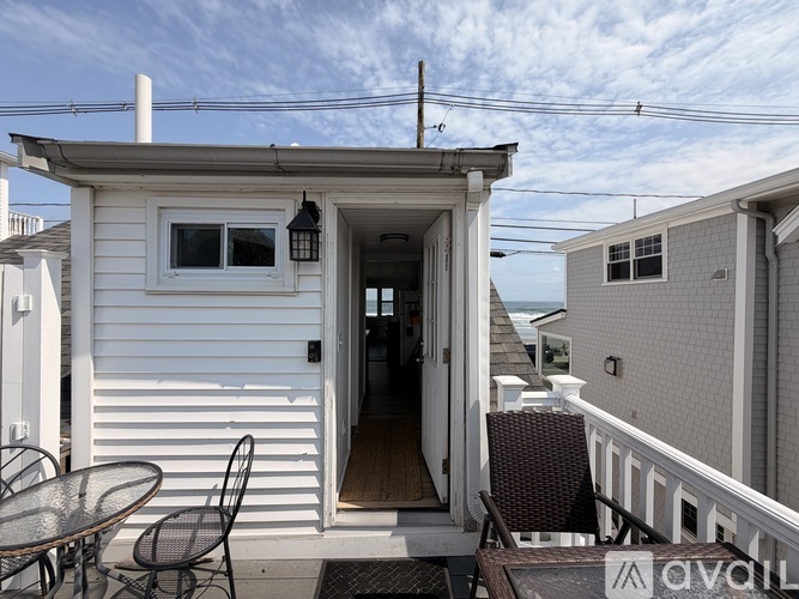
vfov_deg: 85.7
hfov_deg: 102.1
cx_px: 400
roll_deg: -0.4
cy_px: 300
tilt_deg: +0.6
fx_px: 323
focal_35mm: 14
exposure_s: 1/1399
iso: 20
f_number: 2.2
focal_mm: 2.22
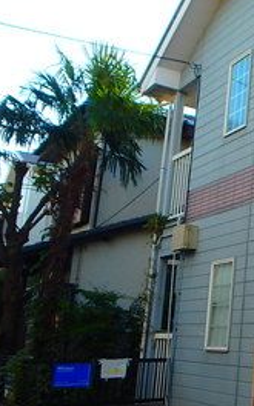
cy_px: 185
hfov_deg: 19.9
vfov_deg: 37.5
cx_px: 405
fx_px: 598
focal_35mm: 54
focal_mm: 3.7
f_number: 3.5
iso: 125
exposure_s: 1/250
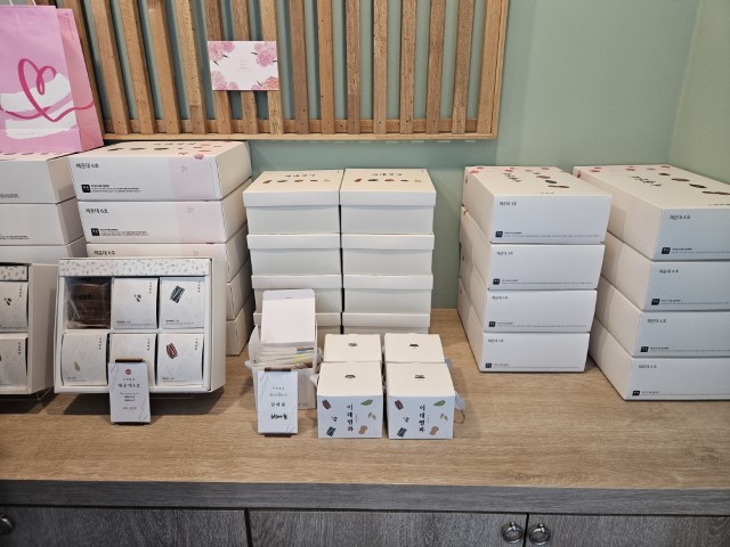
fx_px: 485
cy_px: 274
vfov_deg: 58.9
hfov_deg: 73.9
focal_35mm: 23
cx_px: 365
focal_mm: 5.4
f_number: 1.8
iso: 160
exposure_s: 1/120
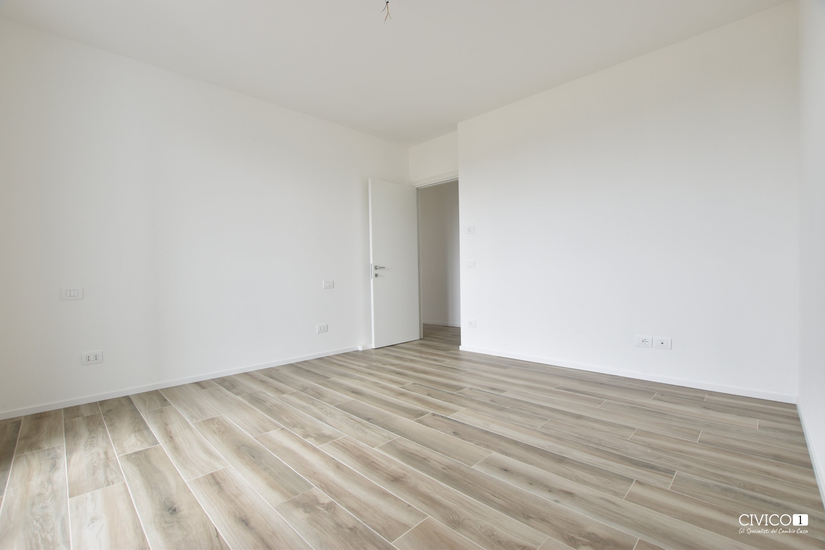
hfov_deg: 100.4
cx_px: 412
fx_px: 344
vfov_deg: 77.3
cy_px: 275
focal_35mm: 15
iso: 125
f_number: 7.1
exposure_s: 1/6
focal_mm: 10
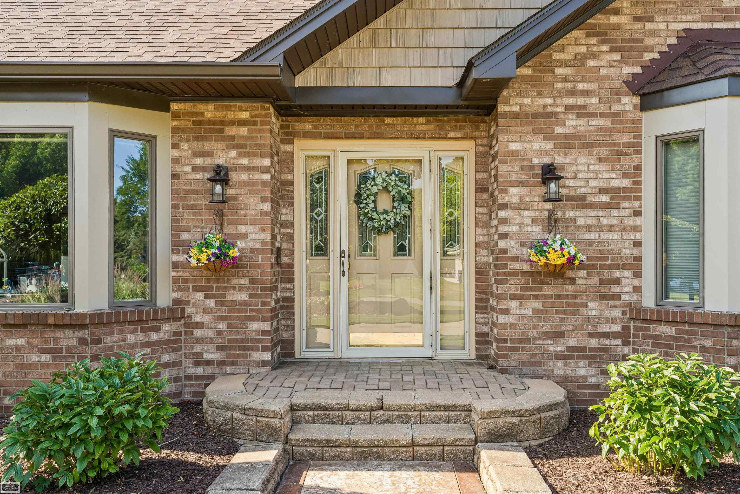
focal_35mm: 30
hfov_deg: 61.9
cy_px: 247
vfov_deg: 43.6
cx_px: 370
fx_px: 617
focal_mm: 30
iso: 400
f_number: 14
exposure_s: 1/60
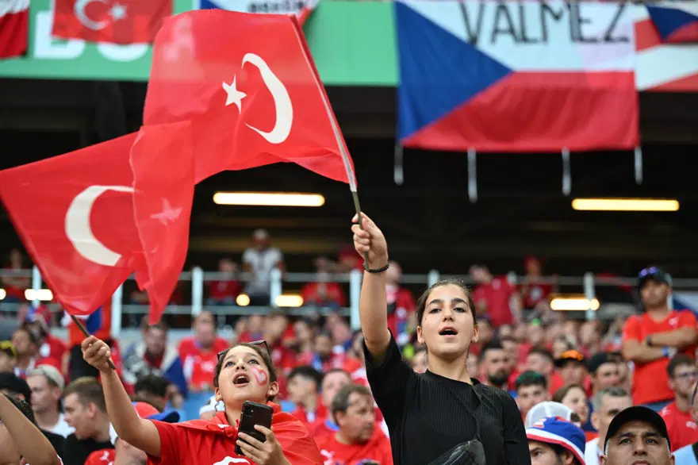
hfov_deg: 21.0
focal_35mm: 97
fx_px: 1880
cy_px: 232
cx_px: 349
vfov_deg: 14.1
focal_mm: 97
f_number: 2.8
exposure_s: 1/320
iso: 640
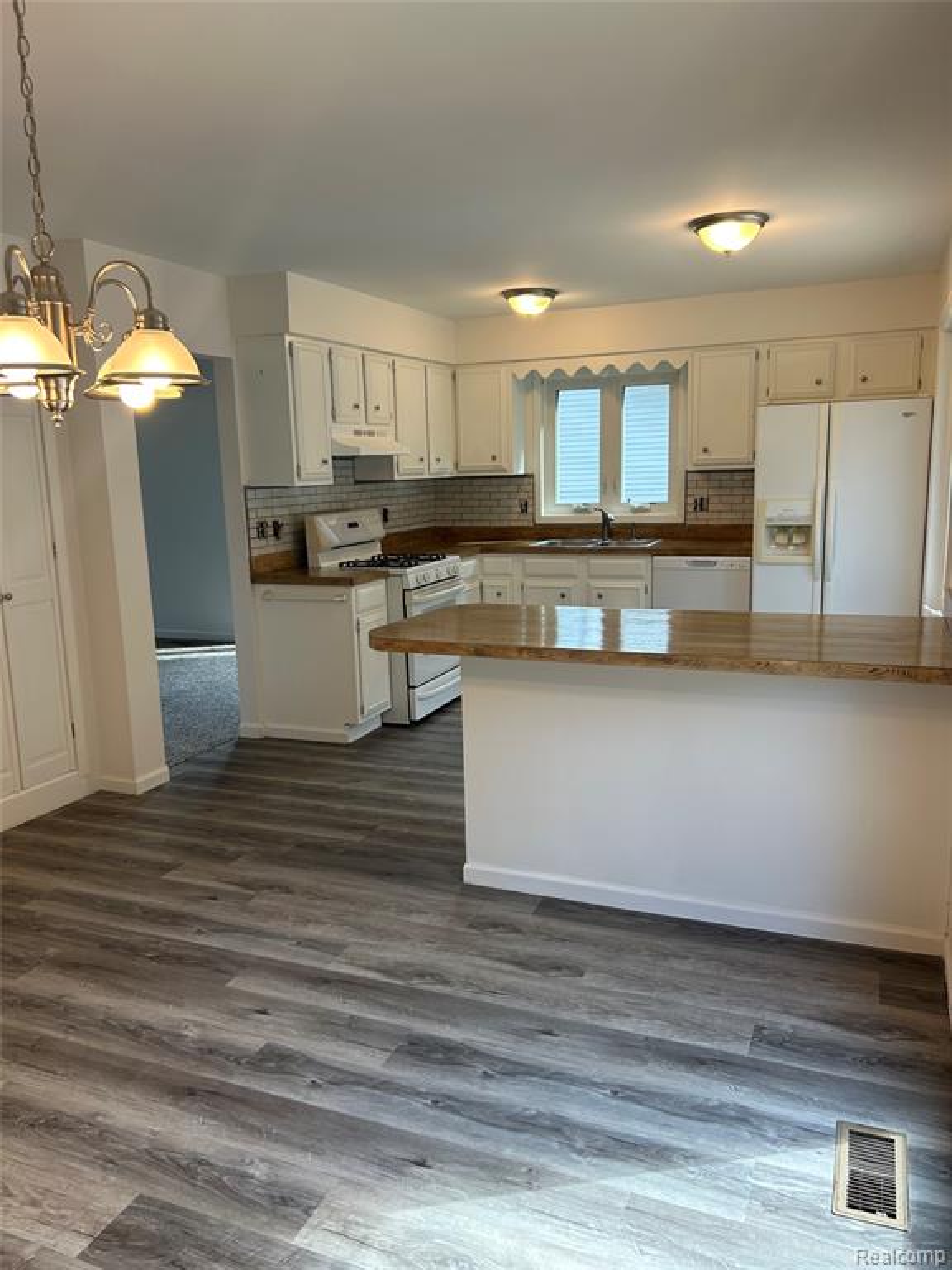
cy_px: 635
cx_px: 476
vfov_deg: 67.3
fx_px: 953
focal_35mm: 26
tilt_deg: -10.4
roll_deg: +1.2
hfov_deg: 53.1
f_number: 1.5
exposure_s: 1/192
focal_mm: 5.7
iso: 40
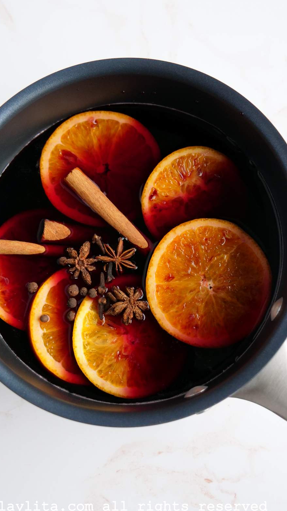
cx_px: 133
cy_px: 254
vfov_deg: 50.5
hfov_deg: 29.7
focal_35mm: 40
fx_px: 541
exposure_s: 1/60
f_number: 3.2
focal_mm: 18
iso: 1000
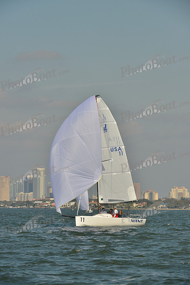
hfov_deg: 6.9
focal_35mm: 200
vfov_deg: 10.3
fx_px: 1582
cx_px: 95
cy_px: 142
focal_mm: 200
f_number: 10
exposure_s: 1/1250
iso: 280
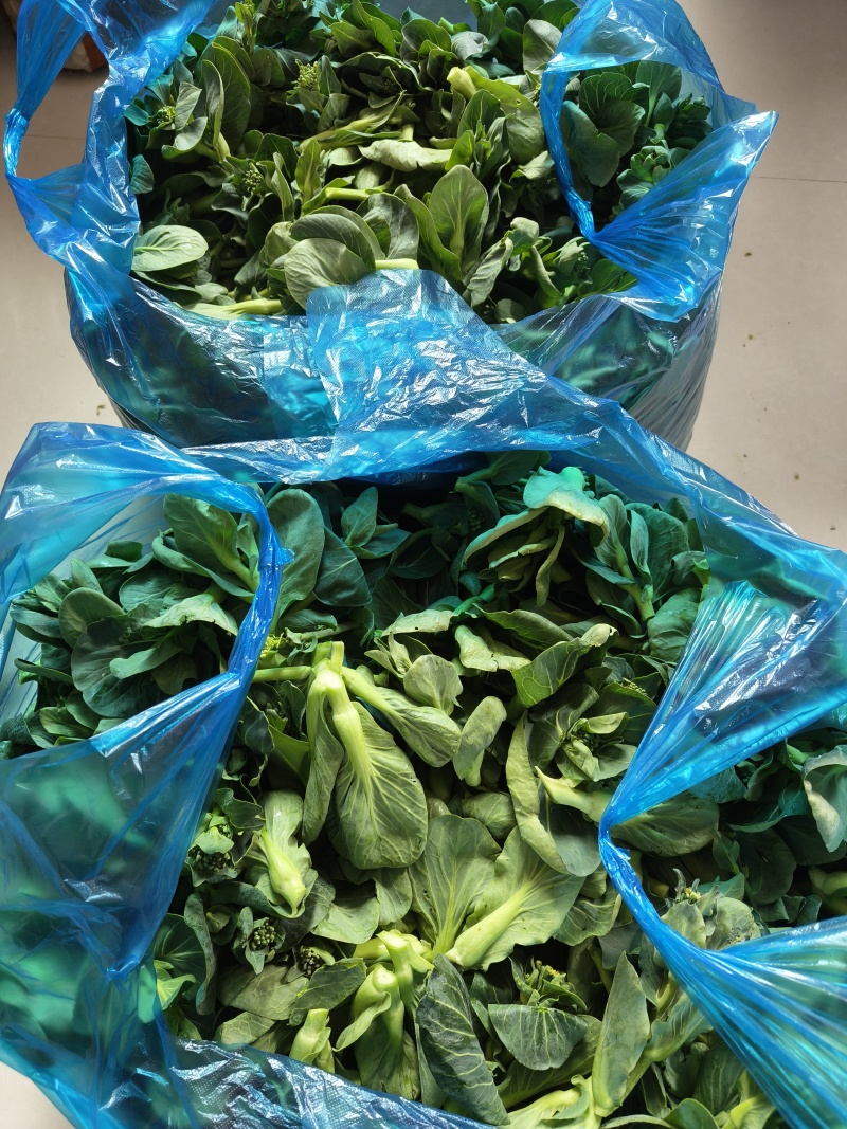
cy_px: 564
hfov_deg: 56.8
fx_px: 783
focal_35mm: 24
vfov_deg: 71.6
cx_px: 424
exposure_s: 1/100
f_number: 1.8
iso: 250
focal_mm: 5.59
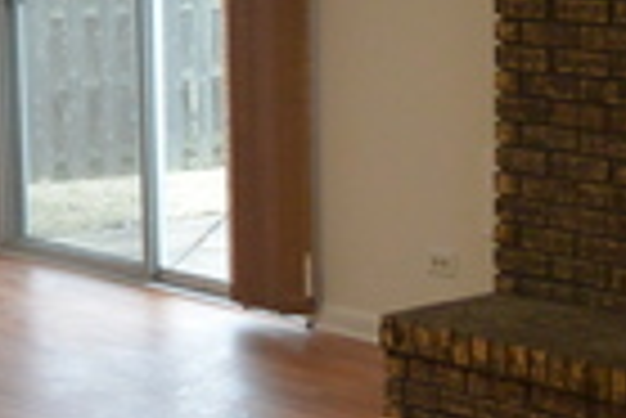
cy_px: 200
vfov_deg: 11.1
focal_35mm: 124
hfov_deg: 16.3
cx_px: 545
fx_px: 2158
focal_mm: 10
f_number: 3.5
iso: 400
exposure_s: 1/125
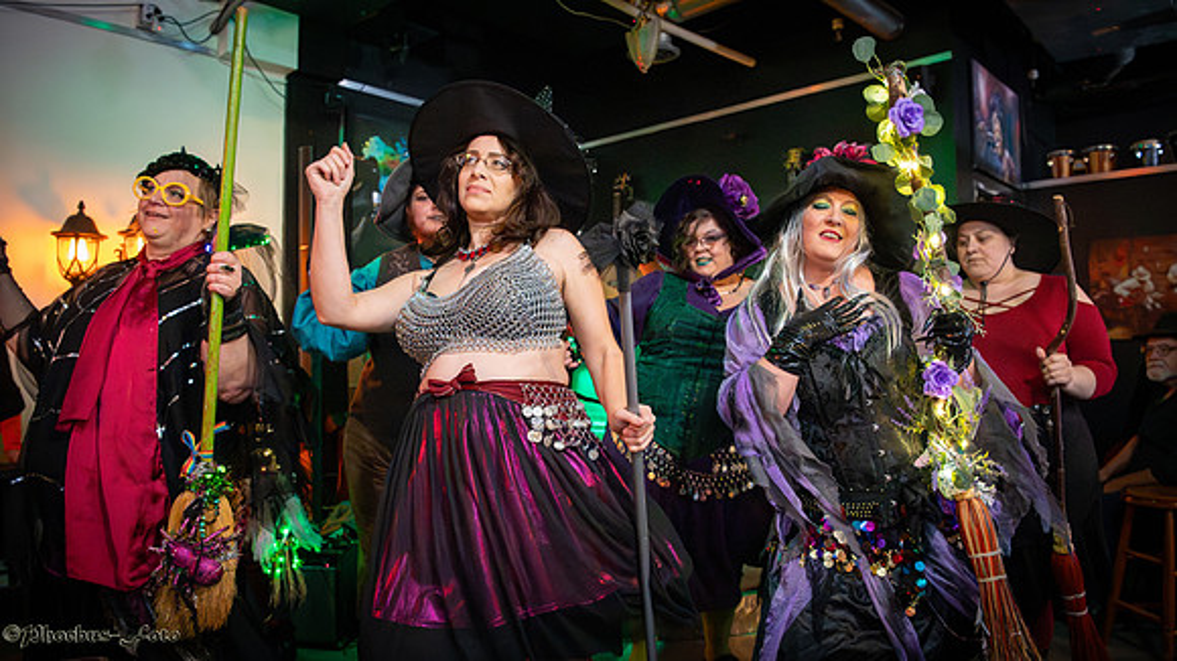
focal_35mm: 25
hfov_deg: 73.8
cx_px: 588
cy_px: 330
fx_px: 784
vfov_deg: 45.7
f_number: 4
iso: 40000
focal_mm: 24
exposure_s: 1/200
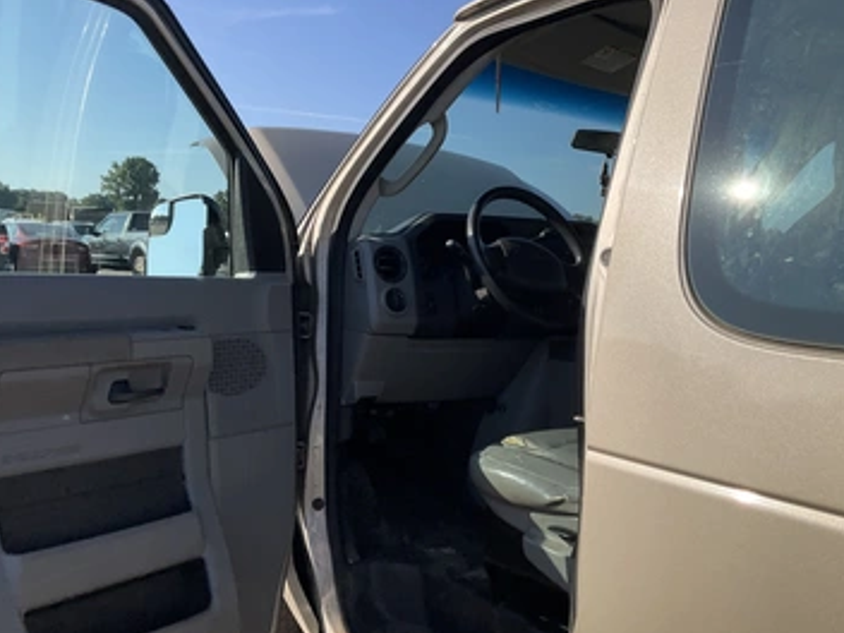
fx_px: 805
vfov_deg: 42.9
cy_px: 300
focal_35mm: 33
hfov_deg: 55.3
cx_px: 396
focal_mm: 3
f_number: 1.8
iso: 25
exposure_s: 1/1626
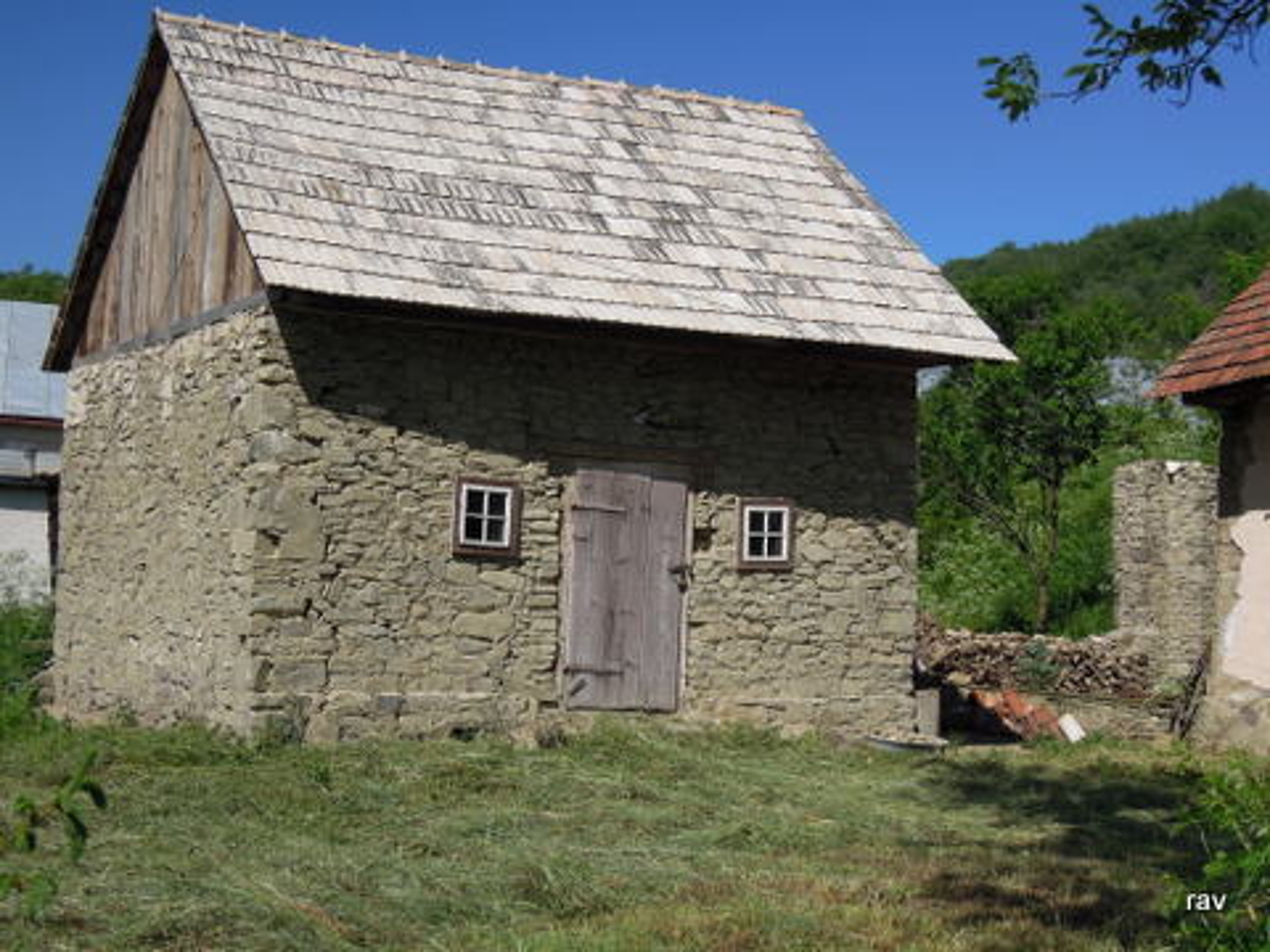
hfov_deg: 34.9
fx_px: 2018
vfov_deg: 26.6
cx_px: 635
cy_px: 476
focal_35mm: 55
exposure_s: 1/1250
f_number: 4.5
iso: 160
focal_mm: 9.9
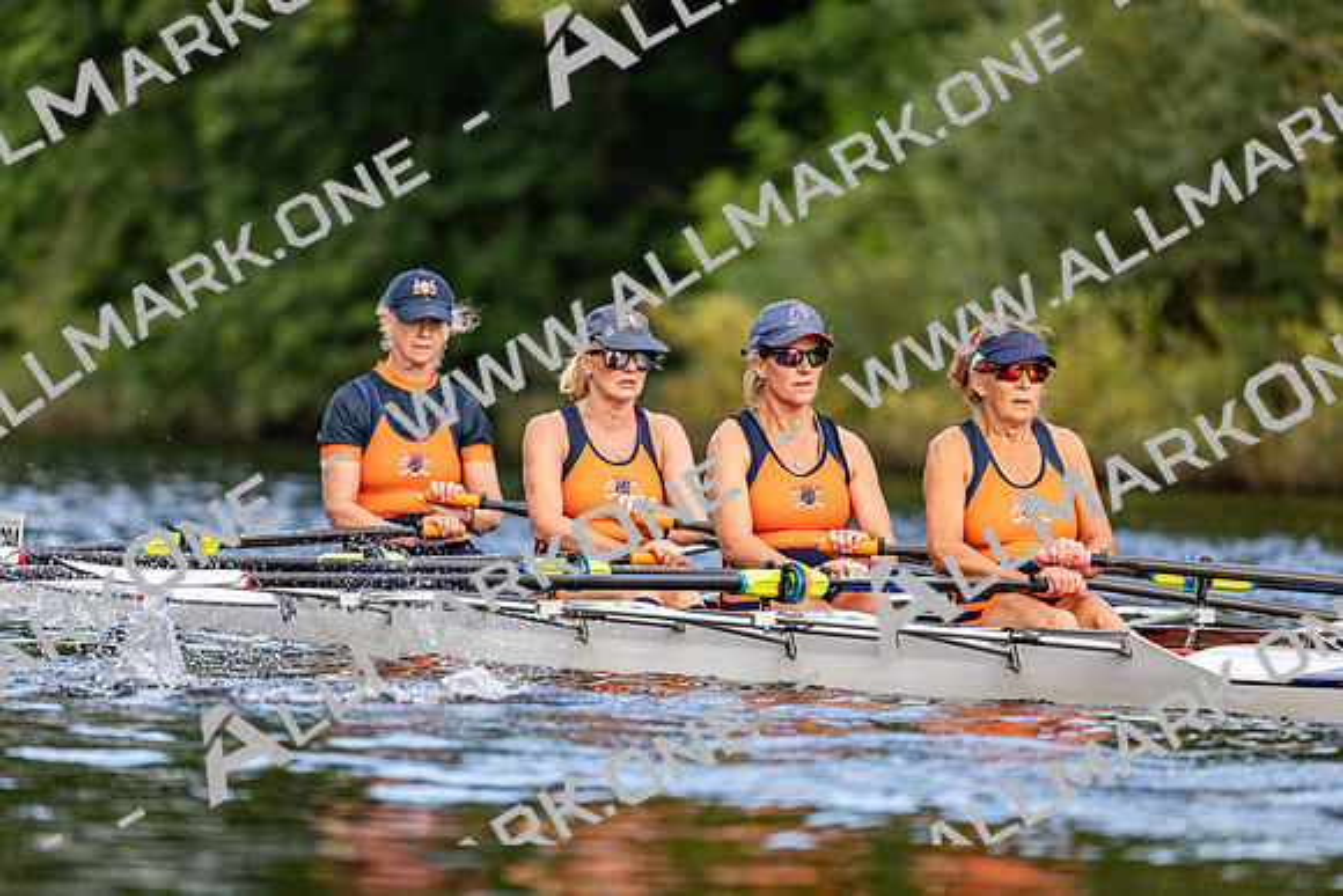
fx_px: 14933
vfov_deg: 3.4
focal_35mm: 400
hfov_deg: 5.1
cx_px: 672
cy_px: 448
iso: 800
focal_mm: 400
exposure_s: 1/2000
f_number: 4.5
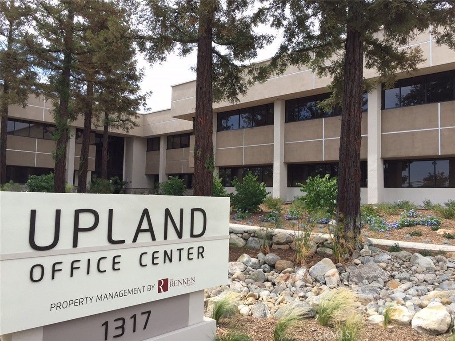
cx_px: 228
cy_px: 170
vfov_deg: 48.2
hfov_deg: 61.7
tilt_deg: +4.5
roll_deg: -2.8
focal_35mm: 29
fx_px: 381
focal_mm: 4.15
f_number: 2.2
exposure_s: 1/618
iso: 32
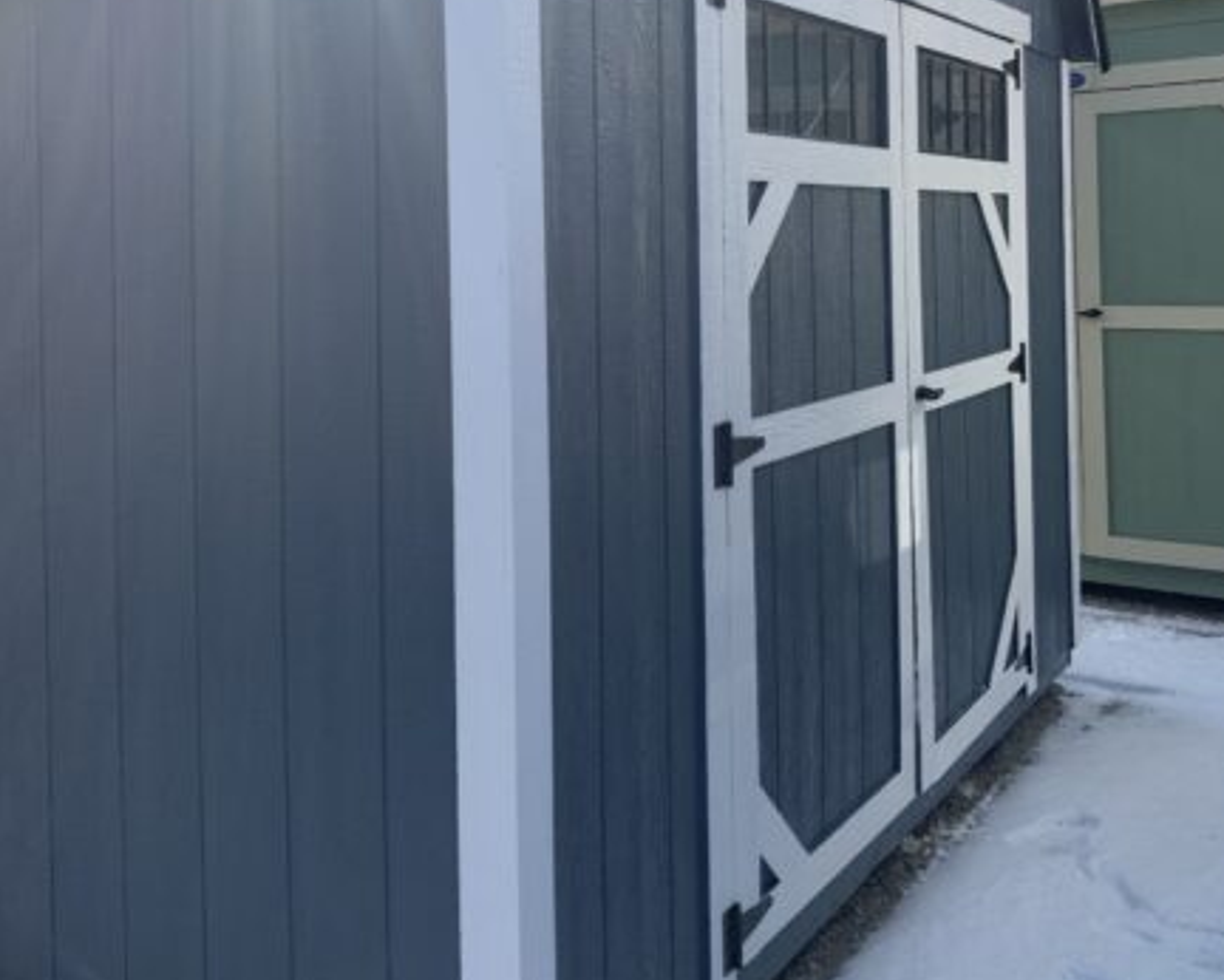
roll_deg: +1.2
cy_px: 235
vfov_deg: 38.1
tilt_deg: +0.4
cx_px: 613
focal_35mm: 38
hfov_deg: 47.9
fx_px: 1377
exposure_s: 1/997
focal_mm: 3
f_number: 1.8
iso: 16
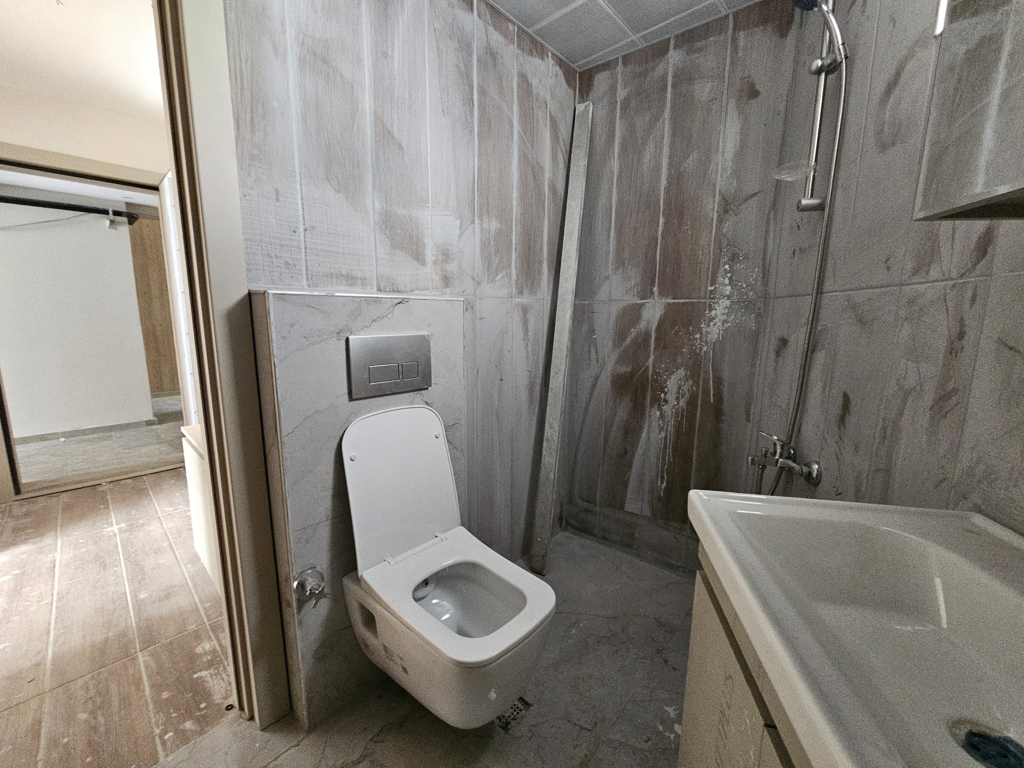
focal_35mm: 13
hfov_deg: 106.2
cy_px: 384
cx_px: 512
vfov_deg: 89.9
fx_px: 385
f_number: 2.2
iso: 800
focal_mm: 2.2
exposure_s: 1/33.3
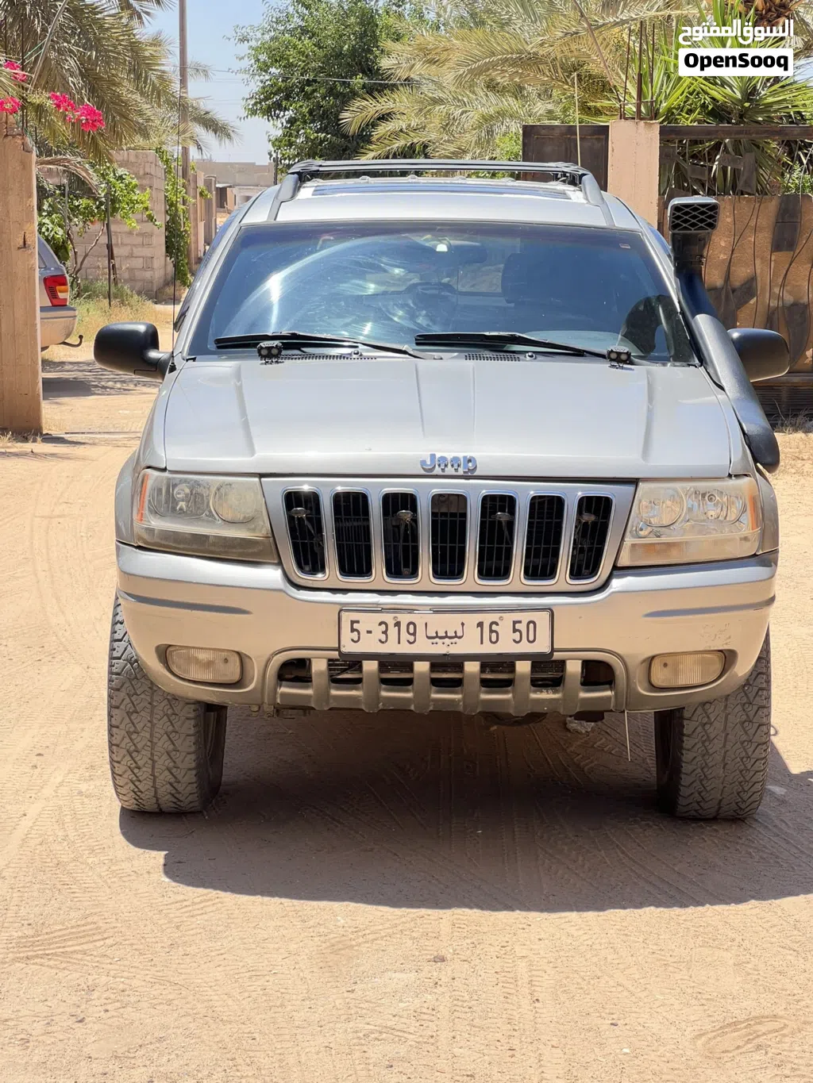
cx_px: 406
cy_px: 542
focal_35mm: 77
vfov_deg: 25.3
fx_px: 2411
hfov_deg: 19.1
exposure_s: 1/245
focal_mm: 9
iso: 32
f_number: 2.8
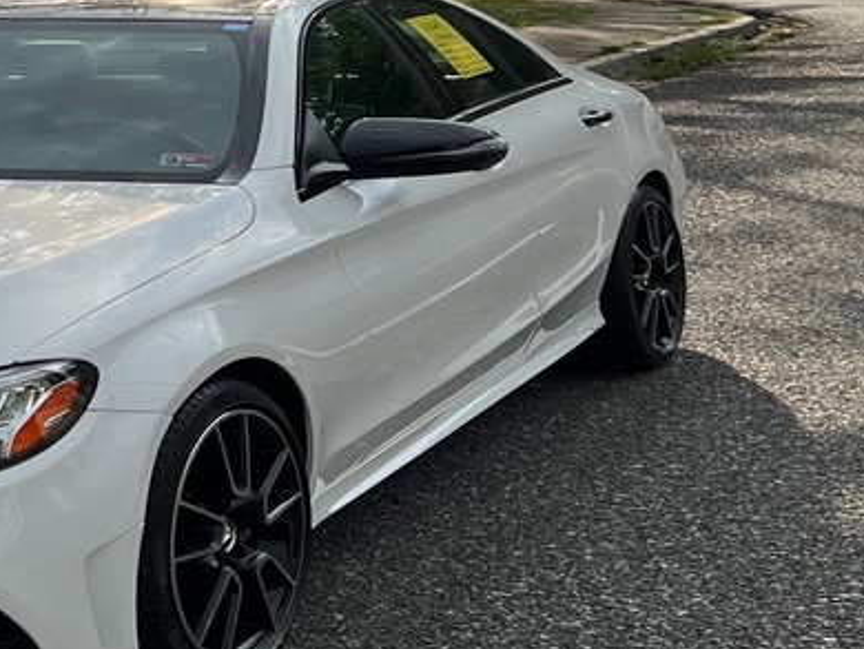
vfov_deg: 15.1
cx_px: -222
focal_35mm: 96
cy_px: -18
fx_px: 2398
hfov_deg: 19.1
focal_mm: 5.7
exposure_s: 1/6211
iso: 50
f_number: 1.5
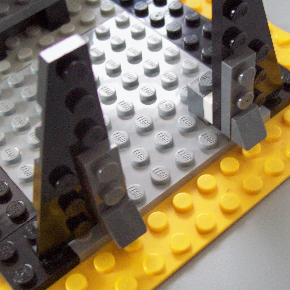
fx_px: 550
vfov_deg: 29.6
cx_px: 161
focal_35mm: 58
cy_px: 148
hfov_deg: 29.5
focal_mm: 6
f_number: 2.7
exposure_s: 1/12.6
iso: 160
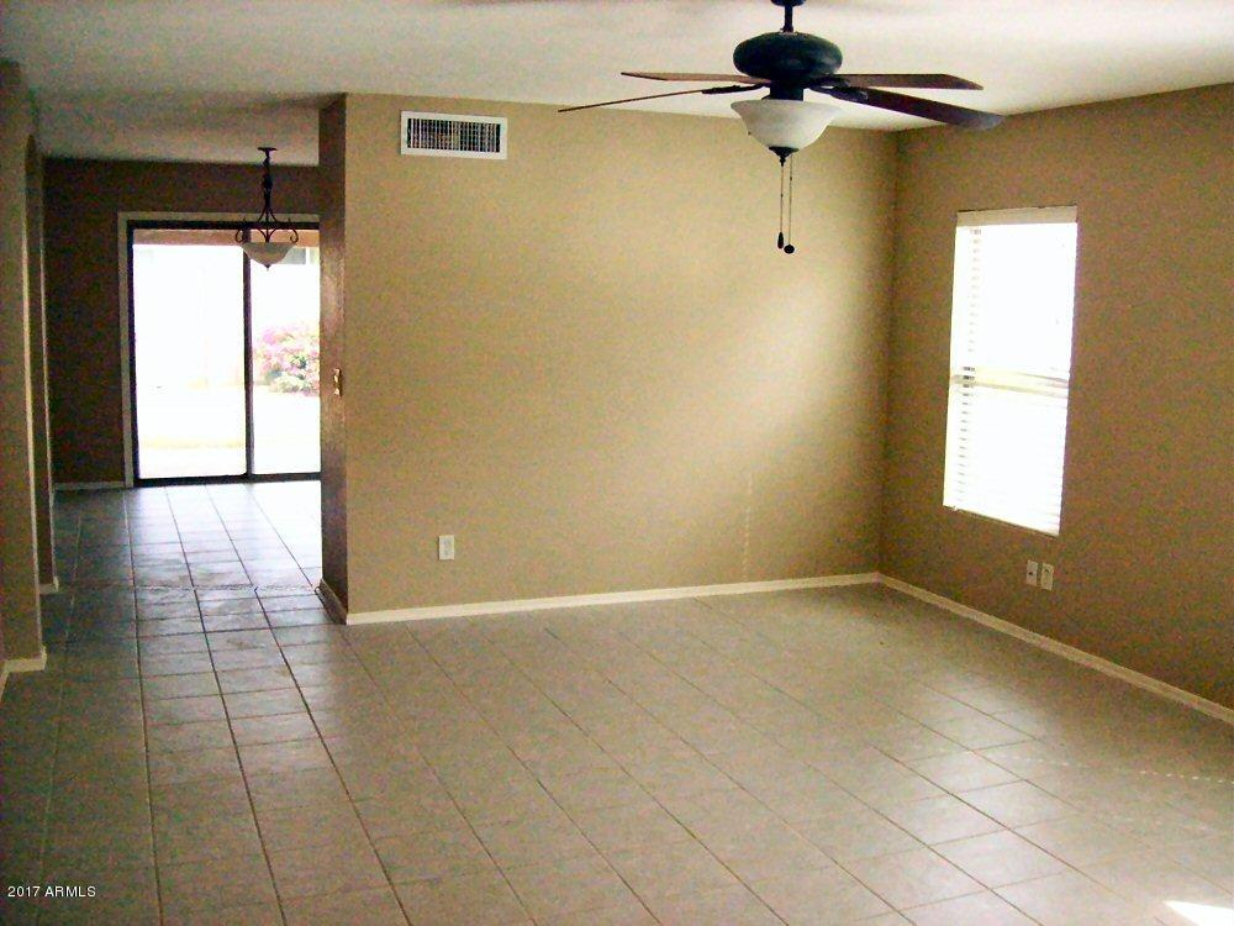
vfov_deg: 39.7
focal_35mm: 36
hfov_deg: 51.4
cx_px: 617
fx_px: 1283
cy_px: 463
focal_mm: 6
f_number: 2.7
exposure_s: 1/916
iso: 800
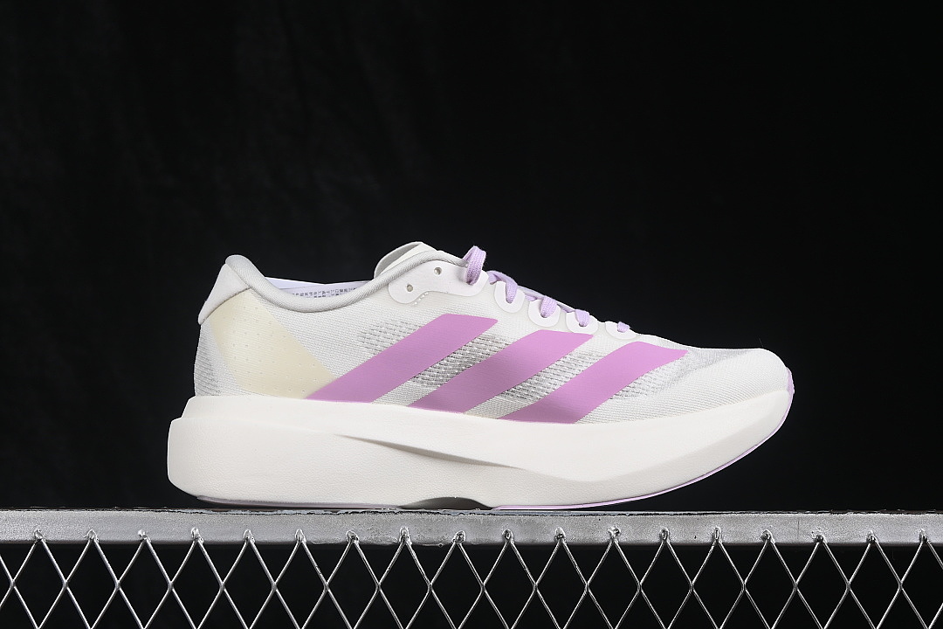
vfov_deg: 18.2
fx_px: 1964
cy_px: 314
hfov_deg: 27.0
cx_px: 472
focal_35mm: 75
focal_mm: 50
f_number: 8
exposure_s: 1/80
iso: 160
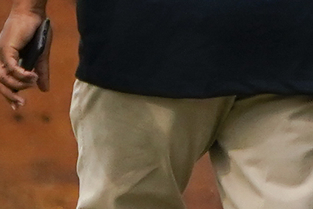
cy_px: 101
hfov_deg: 0.6
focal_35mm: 3291
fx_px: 28611
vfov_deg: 0.4
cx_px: 556
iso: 1000
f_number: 5.6
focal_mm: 303
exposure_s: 1/3200
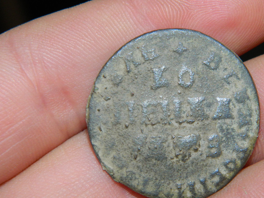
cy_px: 123
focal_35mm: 117
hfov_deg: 16.8
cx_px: 171
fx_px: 892
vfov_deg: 12.6
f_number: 11.9
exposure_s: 1/50
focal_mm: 15.1
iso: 200
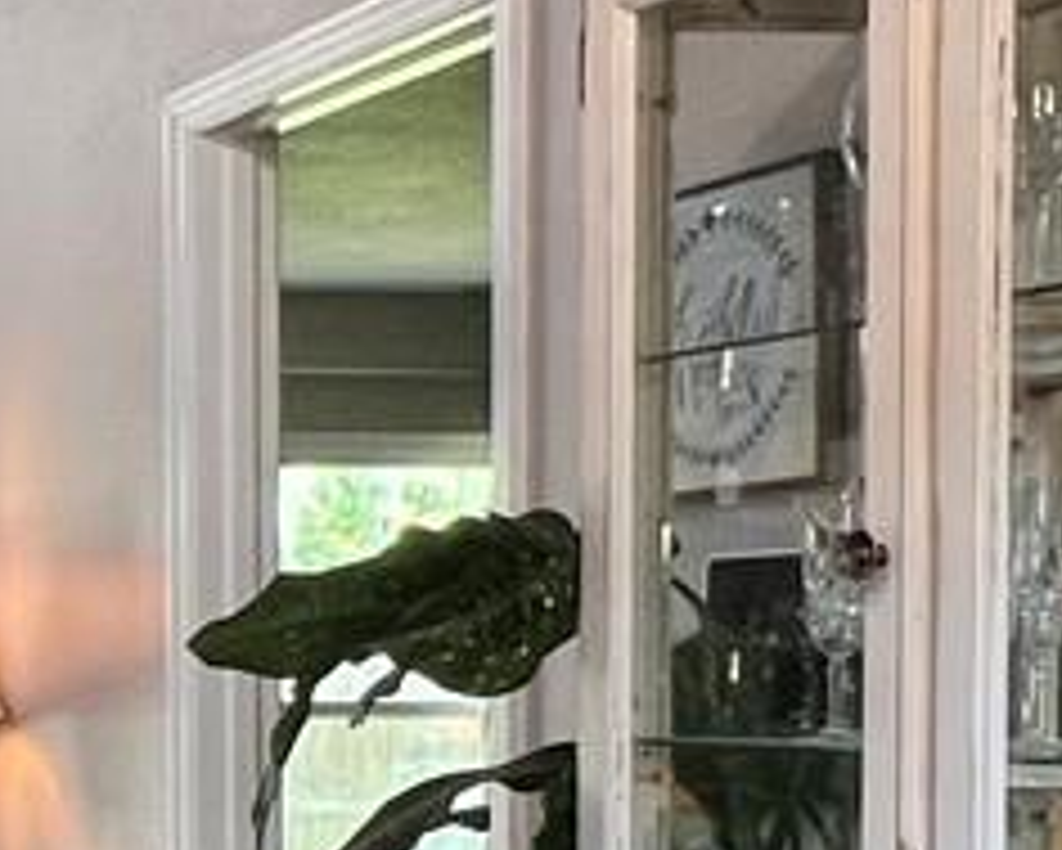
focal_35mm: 86
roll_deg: -0.3
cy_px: 729
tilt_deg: -1.7
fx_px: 2704
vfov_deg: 17.7
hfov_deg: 17.5
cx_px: -909
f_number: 1.8
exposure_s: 1/60
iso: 160
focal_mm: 1.57
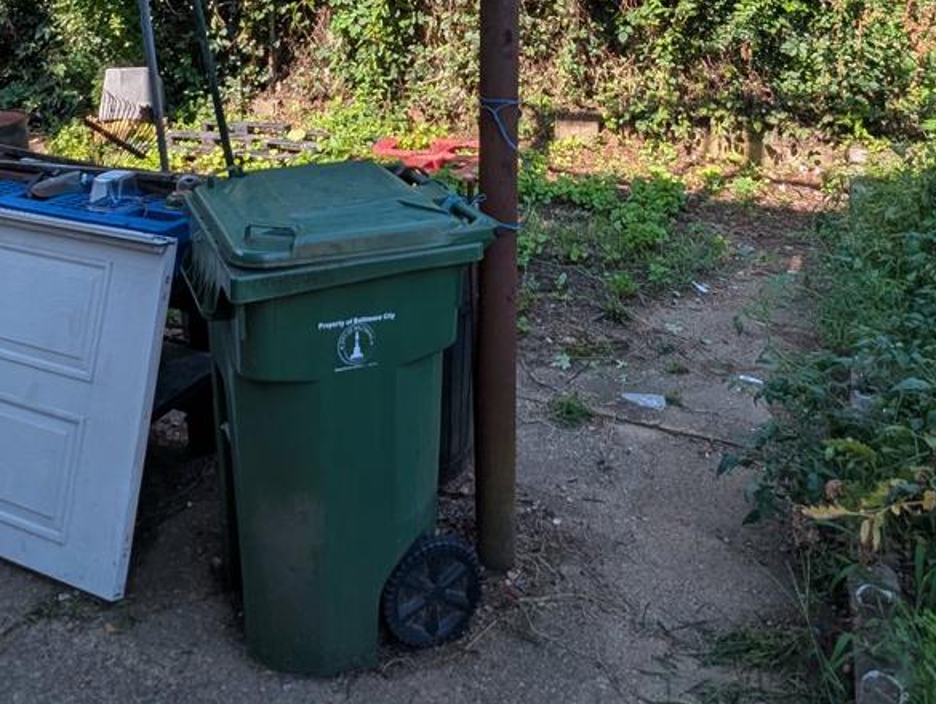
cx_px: 371
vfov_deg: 39.1
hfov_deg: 56.3
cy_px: -2
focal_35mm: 32
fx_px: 866
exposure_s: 1/971
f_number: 2.2
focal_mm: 1.95
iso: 45
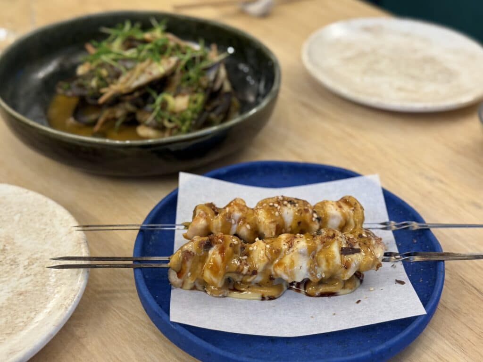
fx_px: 670
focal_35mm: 48
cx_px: 242
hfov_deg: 39.7
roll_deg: +1.5
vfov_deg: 30.3
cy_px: 181
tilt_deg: -34.1
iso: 100
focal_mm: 6.76
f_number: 1.78
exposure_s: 1/50
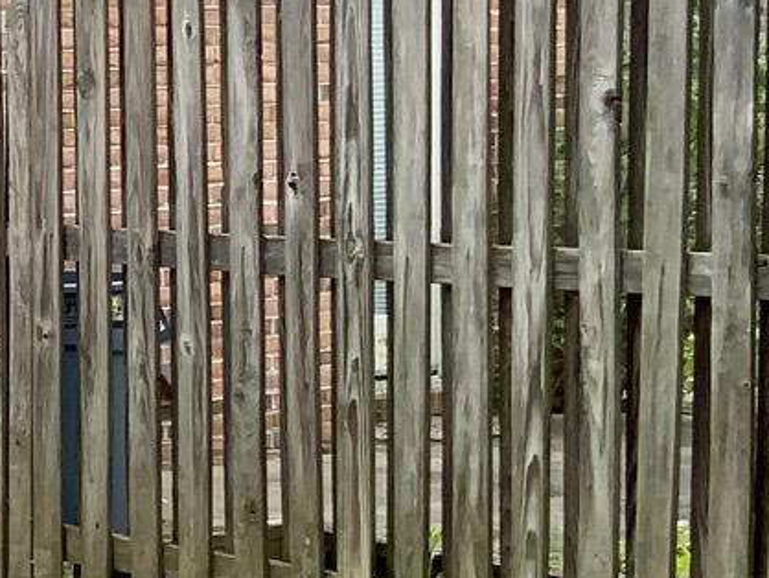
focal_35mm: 142
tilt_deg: -5.4
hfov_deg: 12.5
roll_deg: +1.5
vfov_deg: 10.5
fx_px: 3156
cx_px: -673
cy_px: 348
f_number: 1.8
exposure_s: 1/635
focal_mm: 3
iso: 16
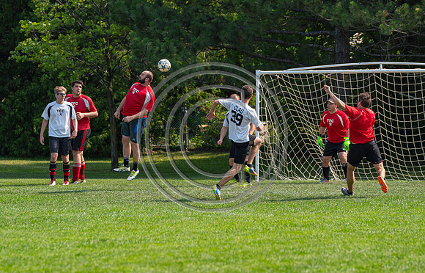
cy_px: 128
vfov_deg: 5.6
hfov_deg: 8.8
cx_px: 219
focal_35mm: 238
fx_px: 2772
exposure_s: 1/3200
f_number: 3.2
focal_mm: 140
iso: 400
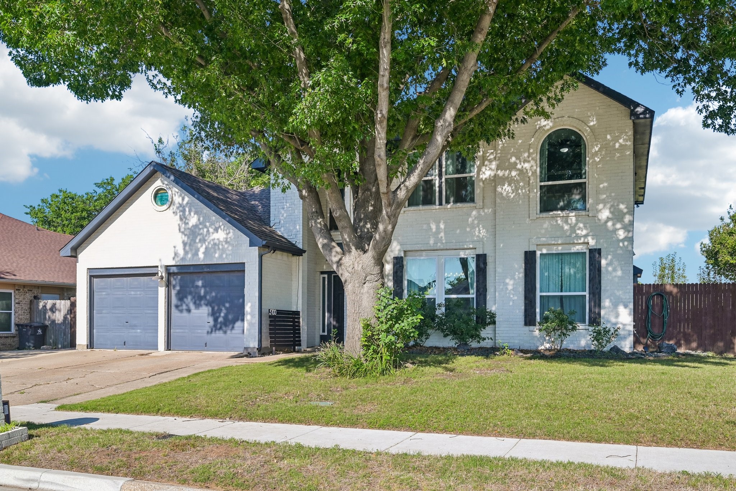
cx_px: 368
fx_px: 613
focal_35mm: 30
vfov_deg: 43.6
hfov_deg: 61.9
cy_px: 246
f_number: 8
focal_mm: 30
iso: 400
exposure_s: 1/640
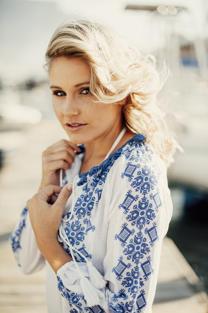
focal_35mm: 50
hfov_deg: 27.0
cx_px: 104
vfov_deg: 39.6
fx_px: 434
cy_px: 156
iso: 160
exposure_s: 1/6400
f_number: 2
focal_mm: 50
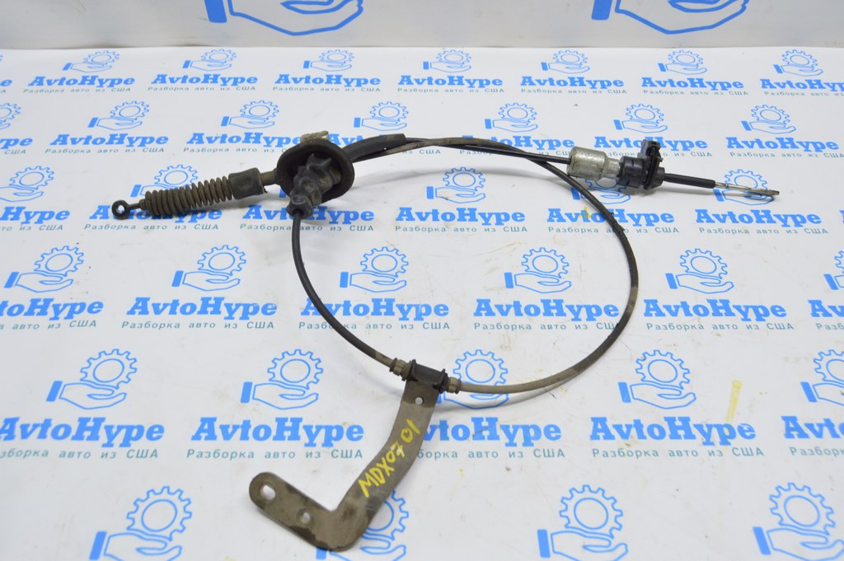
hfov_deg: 62.0
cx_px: 422
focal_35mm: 30
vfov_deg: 43.5
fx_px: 703
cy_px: 280
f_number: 5.6
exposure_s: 1/20
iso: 400
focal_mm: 20
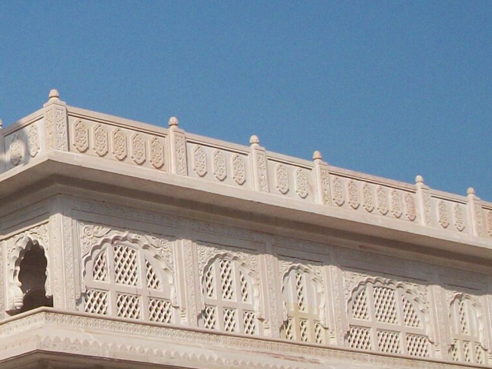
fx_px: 1549
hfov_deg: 17.3
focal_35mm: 109
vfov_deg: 13.6
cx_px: -85
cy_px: 175
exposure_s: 1/250
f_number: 8.8
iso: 80
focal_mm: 5.7
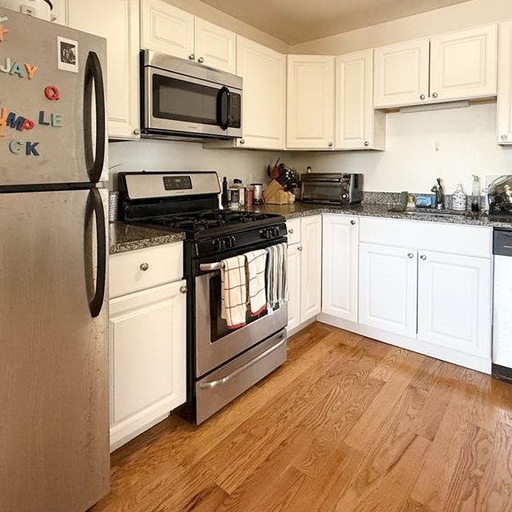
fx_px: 368
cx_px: 238
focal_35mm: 22
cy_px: 178
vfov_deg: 68.0
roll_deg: +0.5
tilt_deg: -1.4
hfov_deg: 69.5
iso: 500
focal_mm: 2.22
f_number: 2.2
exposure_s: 1/60
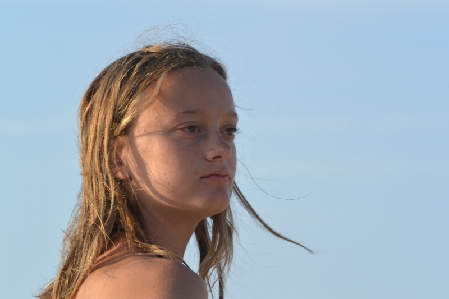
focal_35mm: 297
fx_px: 3703
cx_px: 224
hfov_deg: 6.9
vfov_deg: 4.6
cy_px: 150
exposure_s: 1/500
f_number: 5.6
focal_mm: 110
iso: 160
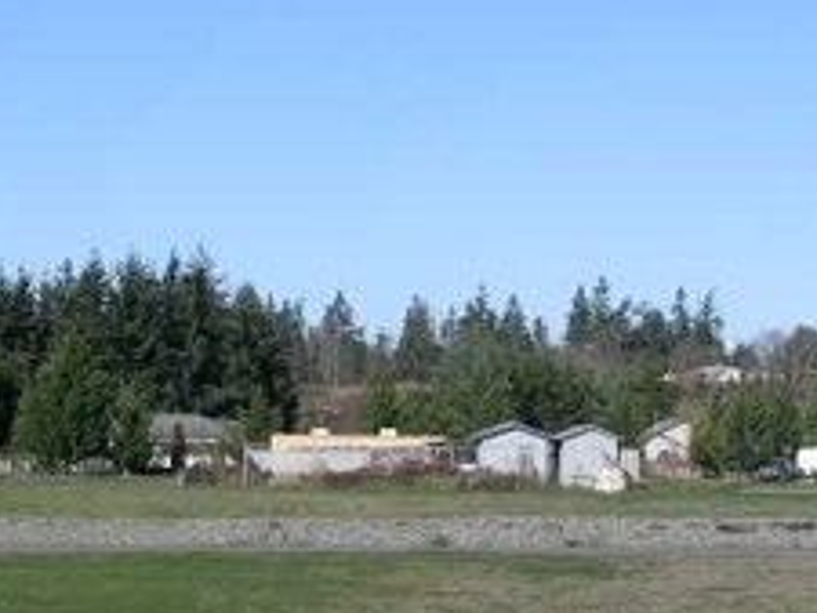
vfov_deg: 13.1
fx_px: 2668
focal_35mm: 113
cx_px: 541
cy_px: 475
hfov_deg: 17.4
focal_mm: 11.1
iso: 50
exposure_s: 1/208
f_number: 7.9
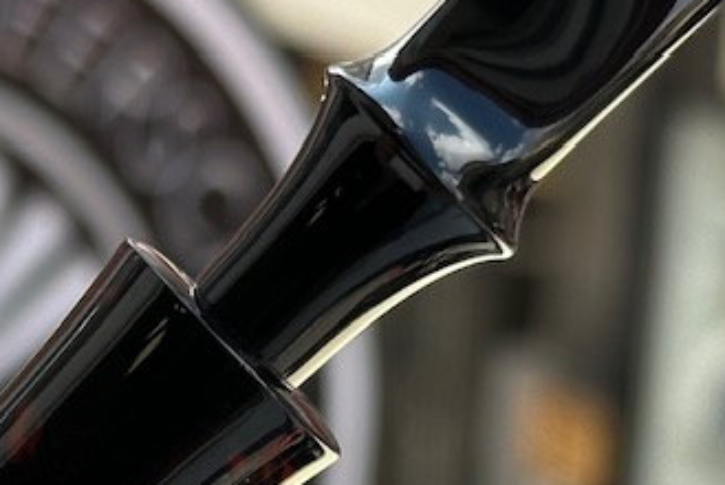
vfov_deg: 7.1
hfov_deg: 10.5
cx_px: -7
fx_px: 3910
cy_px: 496
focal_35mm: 194
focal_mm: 6.86
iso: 64
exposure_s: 1/927
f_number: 1.78
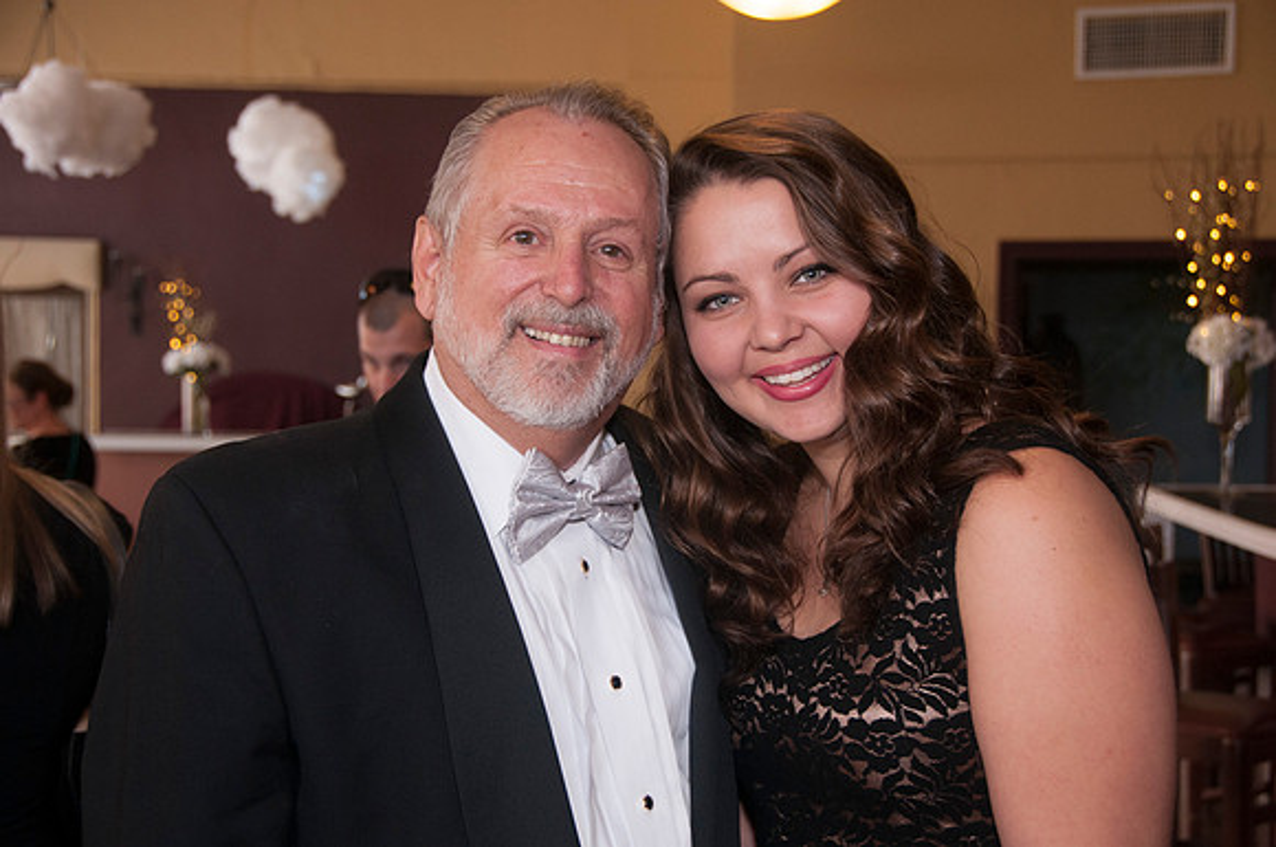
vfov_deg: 21.5
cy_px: 424
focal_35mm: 63
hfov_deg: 31.9
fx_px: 2230
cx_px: 638
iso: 400
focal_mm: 42
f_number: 5.6
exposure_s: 1/60
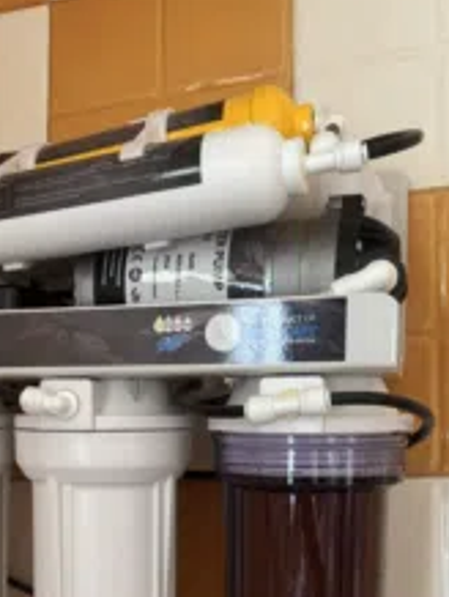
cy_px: 482
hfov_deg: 32.6
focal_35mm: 44
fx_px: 759
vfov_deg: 41.0
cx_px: 140
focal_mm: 6.76
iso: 800
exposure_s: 1/58
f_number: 1.78
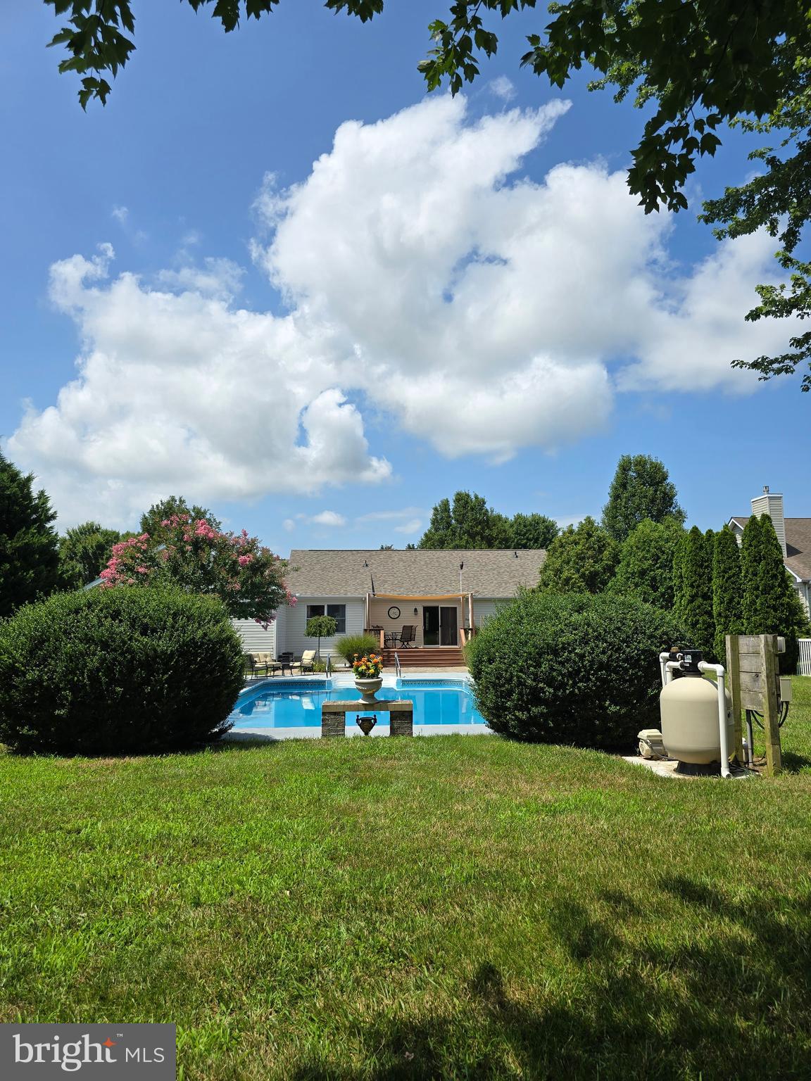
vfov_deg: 73.9
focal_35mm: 23
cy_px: 540
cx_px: 406
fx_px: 718
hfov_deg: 58.9
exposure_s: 1/1033
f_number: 1.7
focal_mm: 6.3
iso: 12
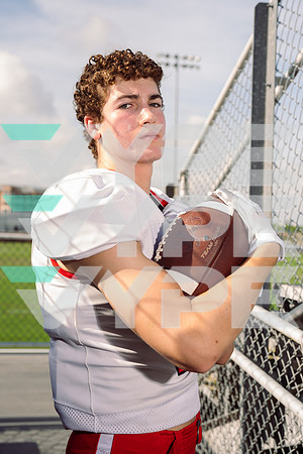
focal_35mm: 51
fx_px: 644
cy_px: 227
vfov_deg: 38.9
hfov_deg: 26.5
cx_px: 152
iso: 50
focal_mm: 51
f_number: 5
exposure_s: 1/250
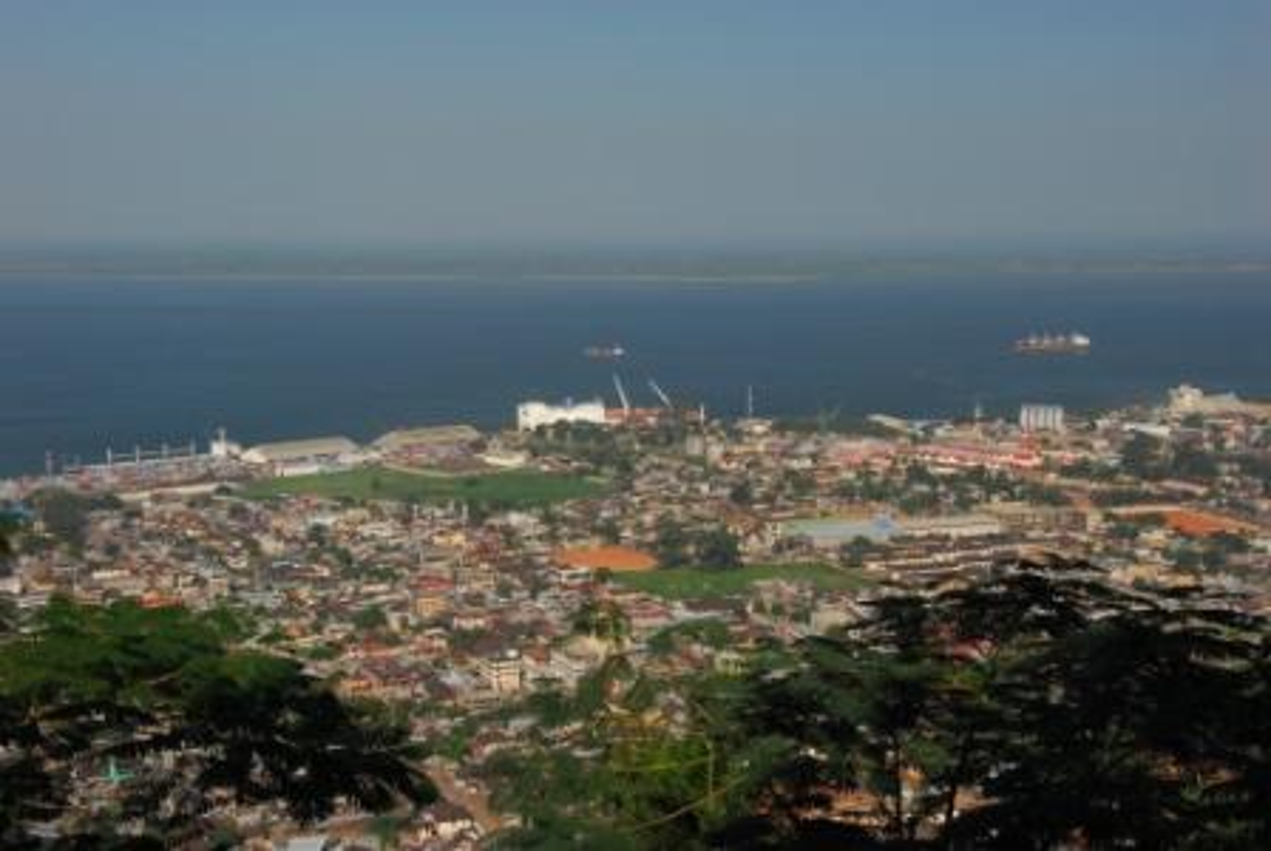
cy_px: 426
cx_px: 636
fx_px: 1803
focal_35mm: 51
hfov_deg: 38.8
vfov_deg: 26.6
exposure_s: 1/90
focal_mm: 34
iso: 100
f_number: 9
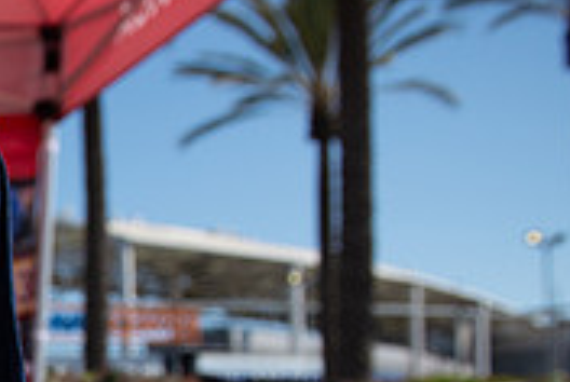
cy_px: 533
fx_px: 1253
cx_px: -321
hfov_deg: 21.1
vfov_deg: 16.2
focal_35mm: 79
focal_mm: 24
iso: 200
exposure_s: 1/2500
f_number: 4
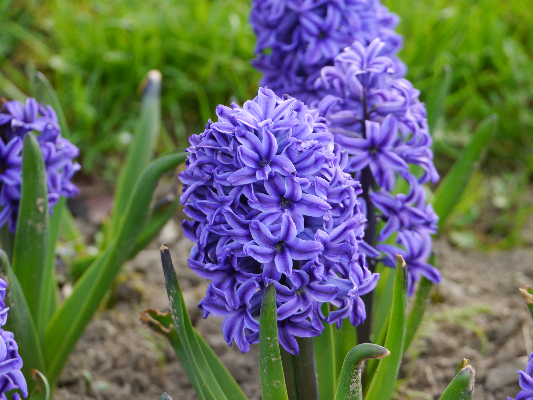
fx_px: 2711
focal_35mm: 176
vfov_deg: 8.4
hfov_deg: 11.2
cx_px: 266
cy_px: 200
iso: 320
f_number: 5.3
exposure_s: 1/200
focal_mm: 88
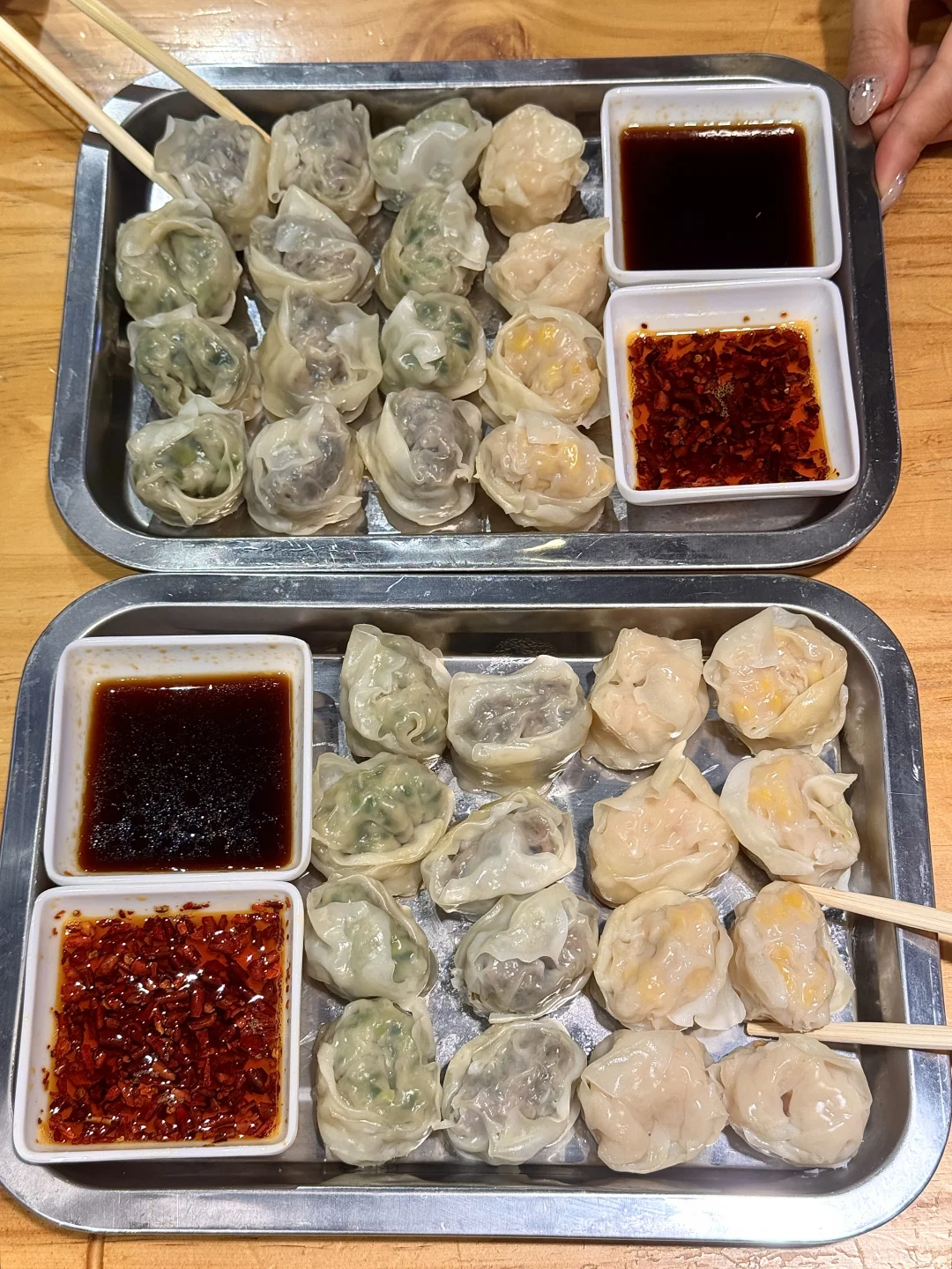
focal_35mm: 48
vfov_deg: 39.7
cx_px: 476
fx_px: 1760
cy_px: 634
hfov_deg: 30.3
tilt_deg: -64.9
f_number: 1.78
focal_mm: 6.76
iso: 100
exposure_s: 1/193
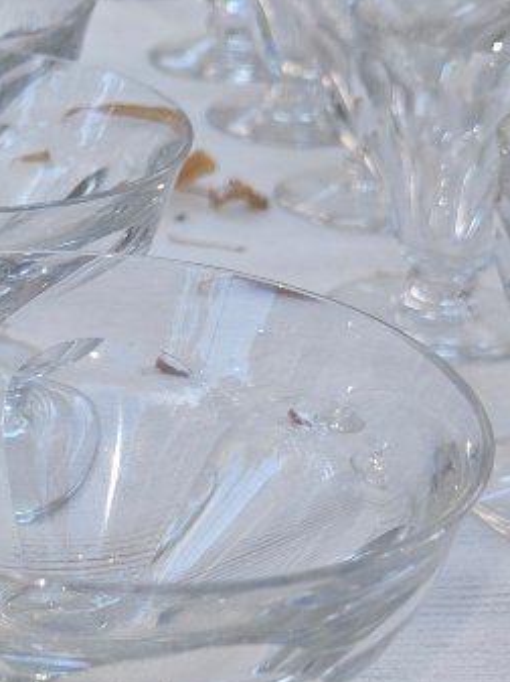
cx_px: -324
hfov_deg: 16.0
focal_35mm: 82
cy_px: 532
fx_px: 1614
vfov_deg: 23.6
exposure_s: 1/306
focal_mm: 5.4
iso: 25
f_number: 1.8
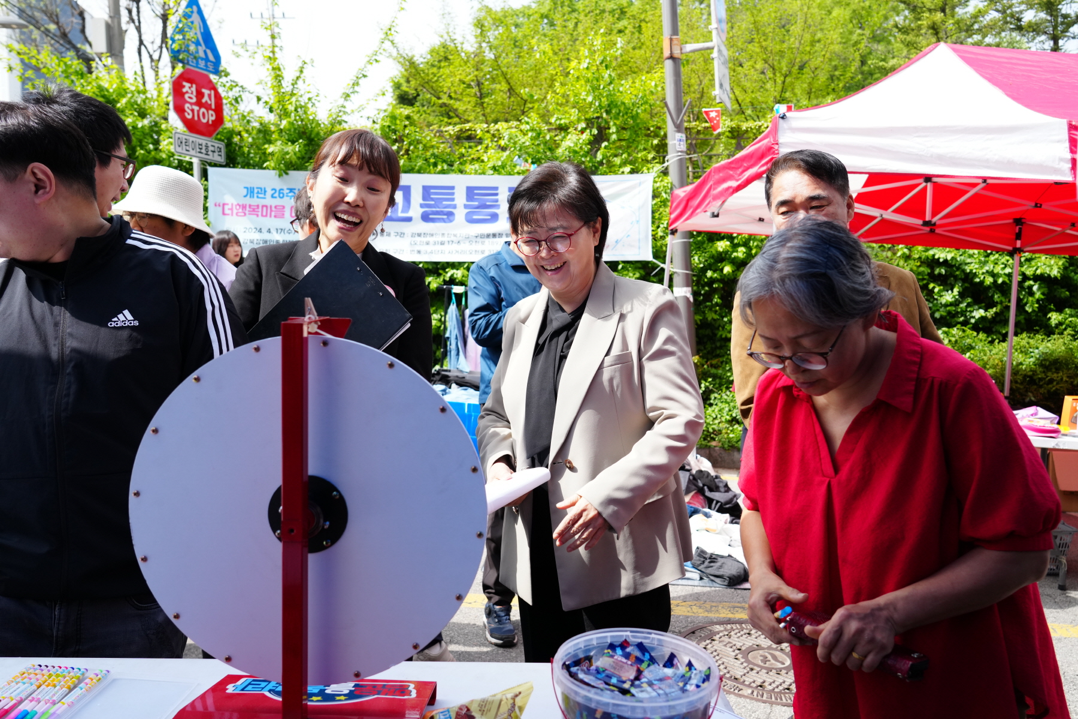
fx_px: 868
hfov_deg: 63.7
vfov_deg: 45.0
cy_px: 360
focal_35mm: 29
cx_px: 539
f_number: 5.6
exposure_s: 1/800
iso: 640
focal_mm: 29
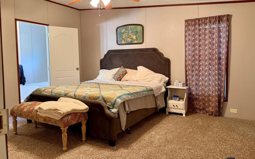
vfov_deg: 47.5
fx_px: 181
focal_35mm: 26
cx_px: 128
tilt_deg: -2.5
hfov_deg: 70.4
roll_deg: +1.2
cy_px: 69
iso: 400
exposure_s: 1/60
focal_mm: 6.76
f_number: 1.78
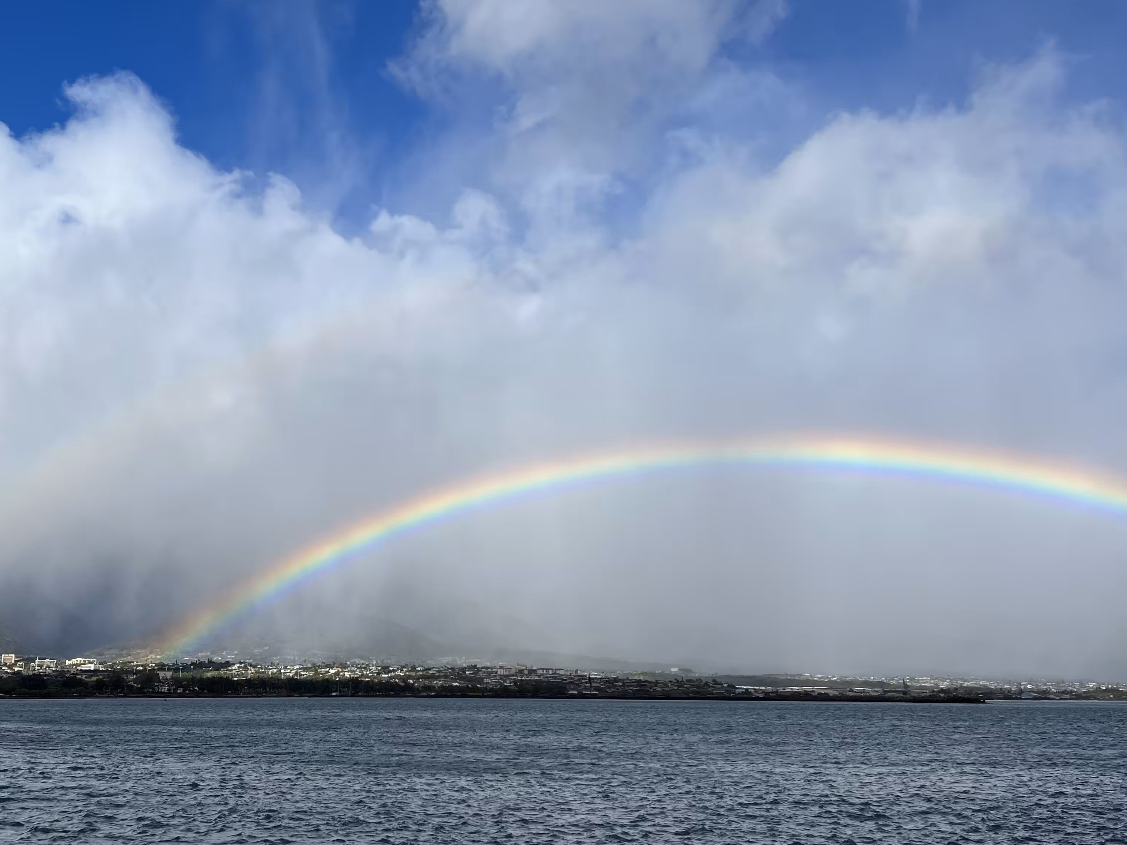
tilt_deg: +11.3
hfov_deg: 53.2
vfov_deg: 41.8
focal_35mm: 34
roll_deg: +0.3
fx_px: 1107
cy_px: 461
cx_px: 402
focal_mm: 5.7
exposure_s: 1/8696
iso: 50
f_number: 1.5
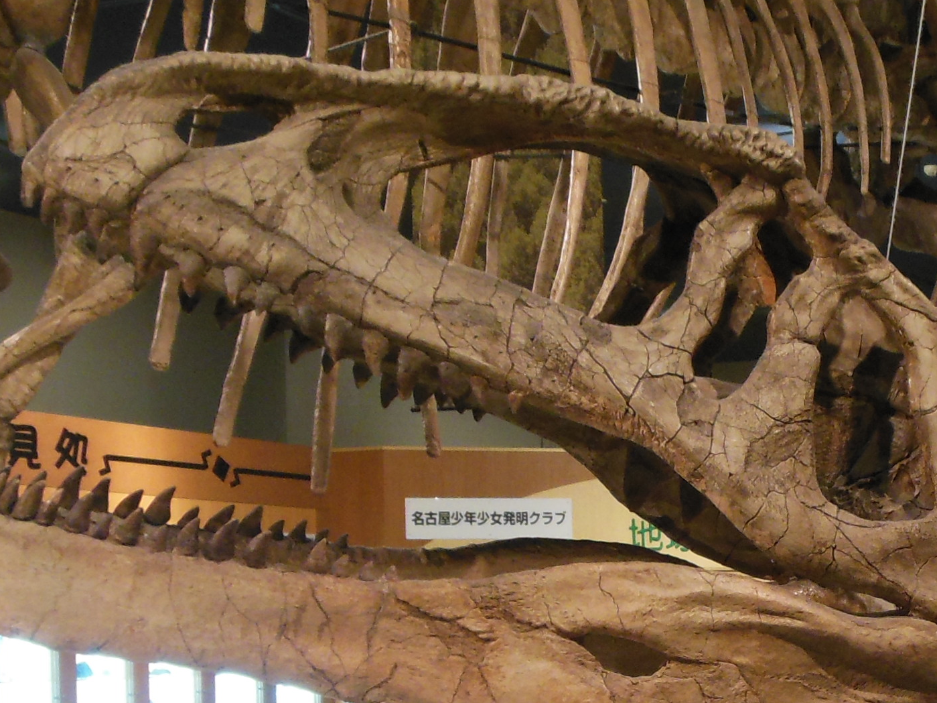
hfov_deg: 23.9
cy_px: 682
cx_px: 1005
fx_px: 2084
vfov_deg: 18.7
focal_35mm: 77
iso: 400
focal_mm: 6
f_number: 3.5
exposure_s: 1/15
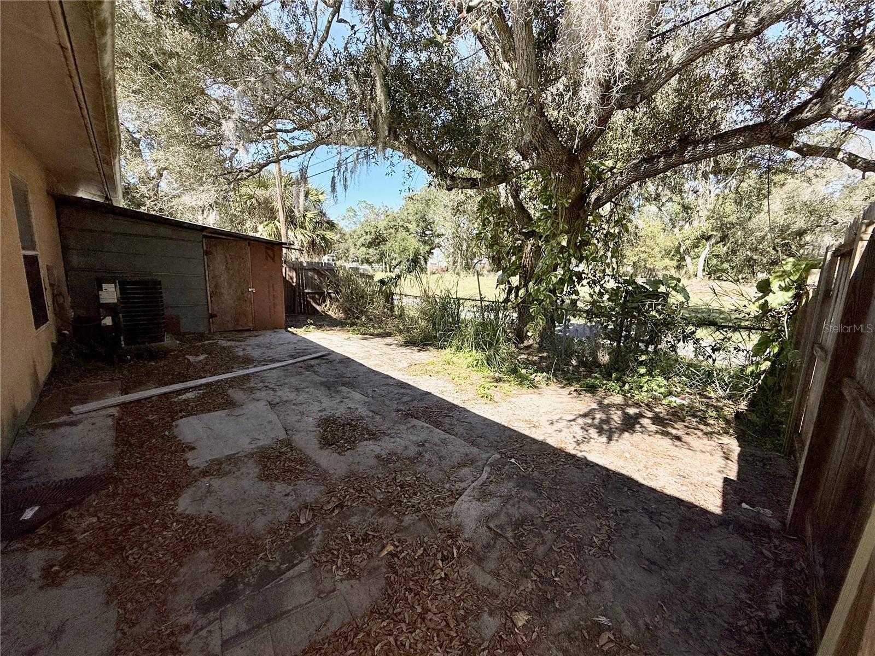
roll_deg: -0.4
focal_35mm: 14
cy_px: 328
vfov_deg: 85.7
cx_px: 438
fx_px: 354
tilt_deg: -9.2
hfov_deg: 102.1
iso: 50
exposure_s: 1/3460
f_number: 2.2
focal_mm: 2.22
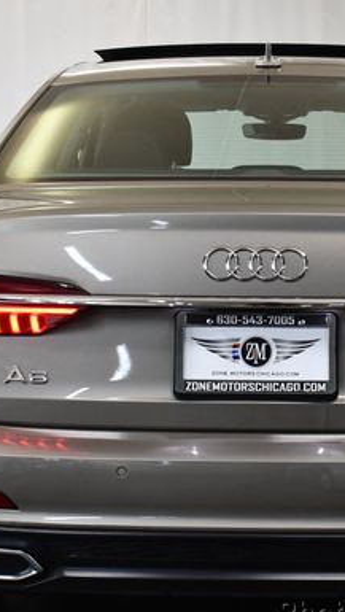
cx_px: 258
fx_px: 1640
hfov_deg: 12.0
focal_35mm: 101
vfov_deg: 21.1
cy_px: 302
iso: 800
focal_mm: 29
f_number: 4.2
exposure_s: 1/160
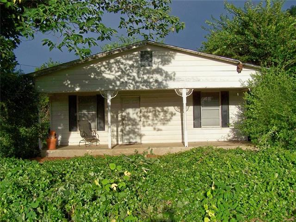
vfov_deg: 37.7
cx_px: 148
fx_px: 325
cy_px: 111
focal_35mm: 38
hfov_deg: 49.0
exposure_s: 1/640
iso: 80
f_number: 4
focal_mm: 6.3
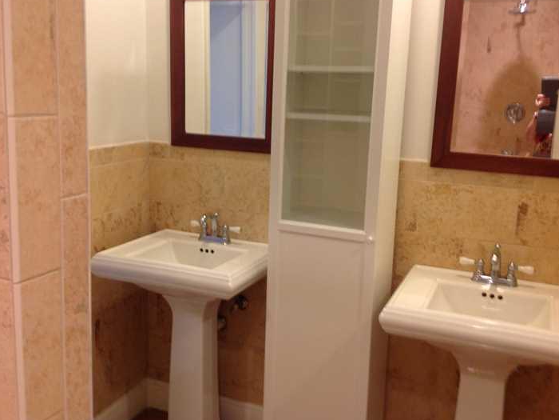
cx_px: 264
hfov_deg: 46.8
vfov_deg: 35.9
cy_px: 190
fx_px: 646
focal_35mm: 40
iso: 80
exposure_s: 1/15
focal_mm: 4.28
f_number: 2.4
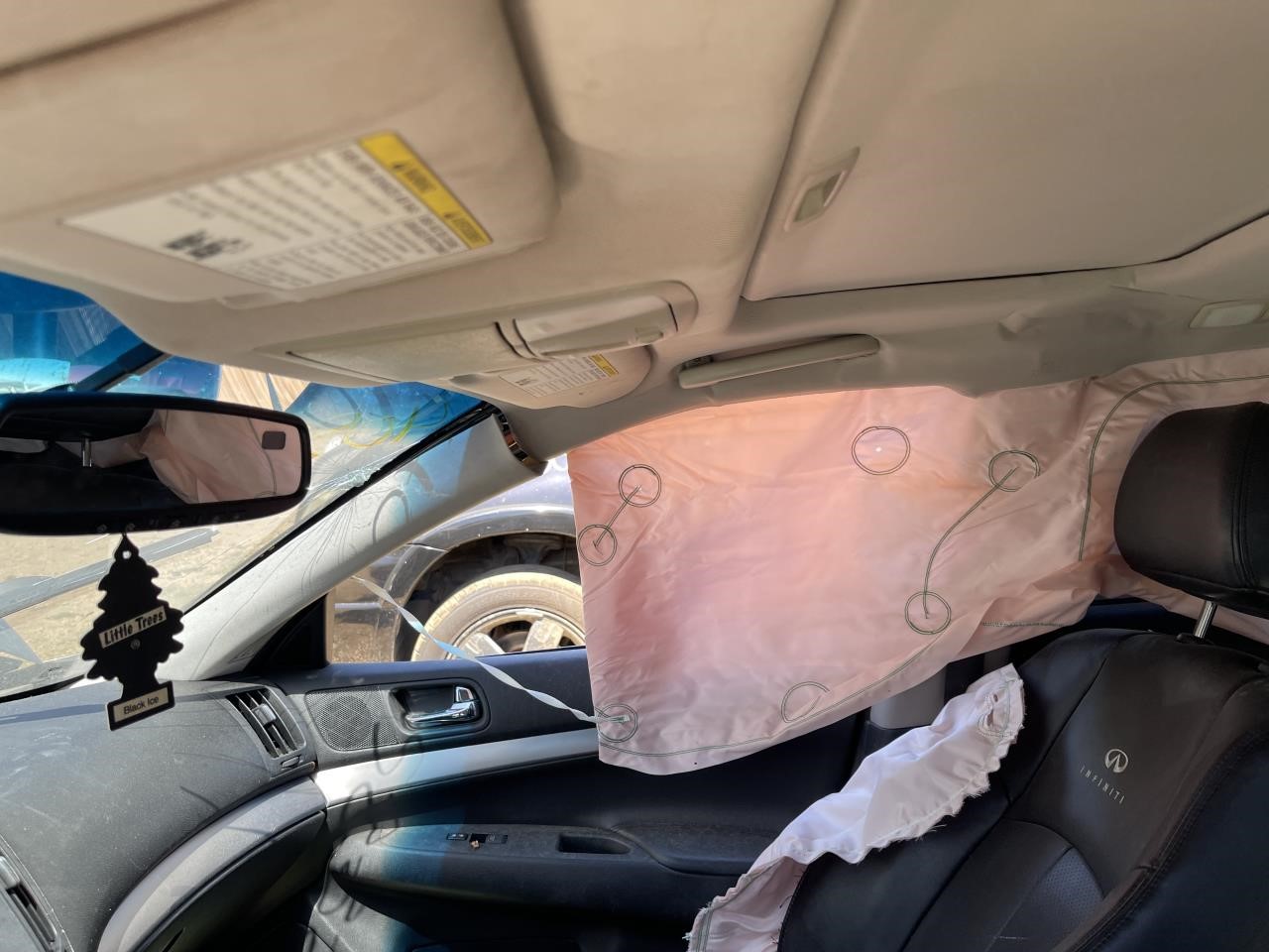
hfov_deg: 69.4
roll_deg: +3.6
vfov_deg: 54.9
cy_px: 476
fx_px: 916
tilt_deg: -8.3
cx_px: 634
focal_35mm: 25
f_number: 1.6
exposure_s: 1/162
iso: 32
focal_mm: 5.1
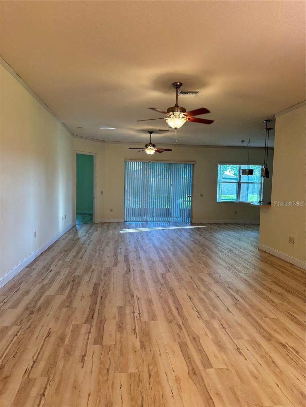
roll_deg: -0.8
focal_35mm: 24
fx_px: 283
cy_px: 204
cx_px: 153
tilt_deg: -3.8
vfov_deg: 71.6
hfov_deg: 56.8
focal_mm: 6.76
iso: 160
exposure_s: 1/60
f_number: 1.78
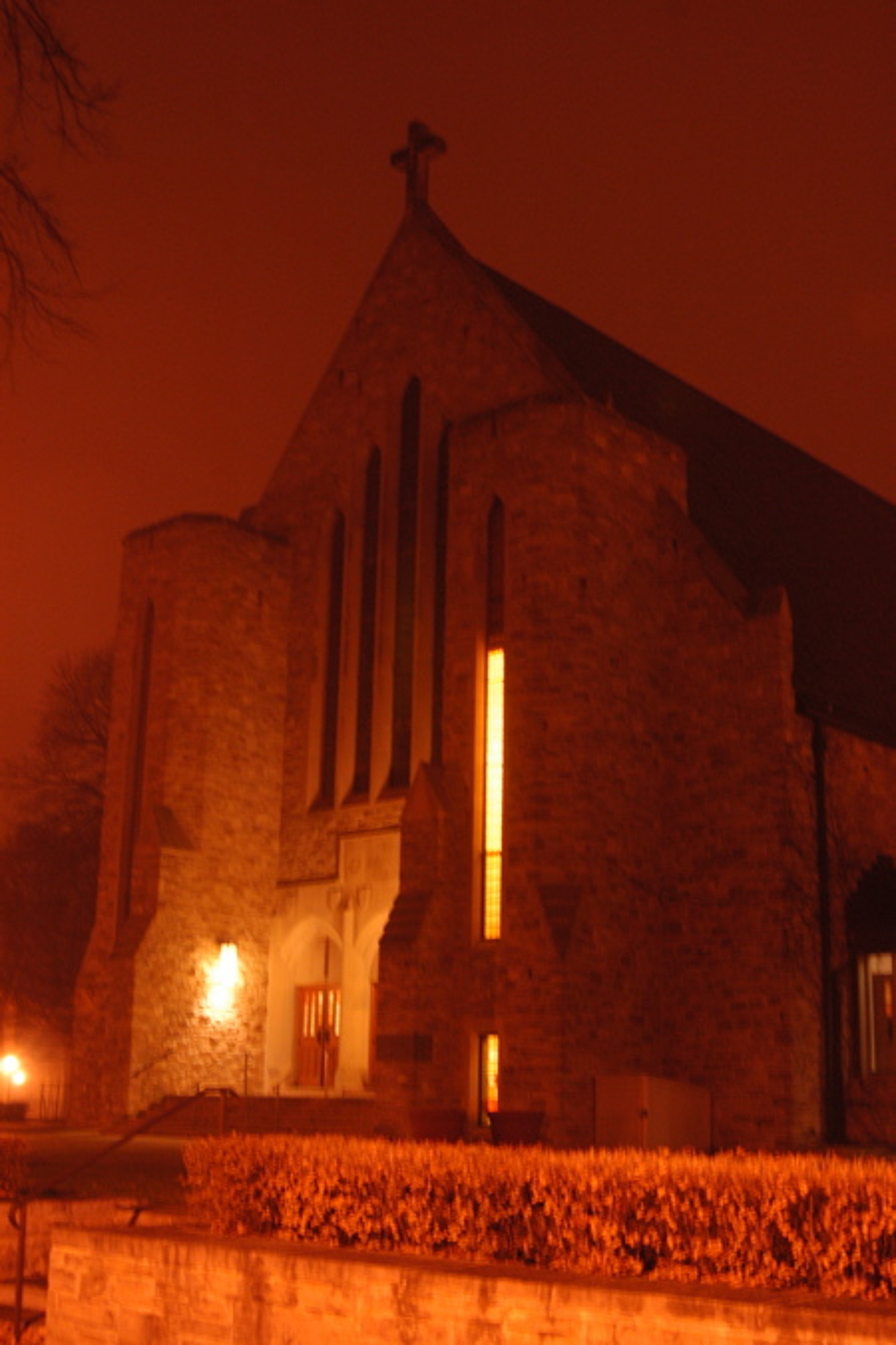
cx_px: 448
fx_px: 1569
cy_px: 672
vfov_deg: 46.4
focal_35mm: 42
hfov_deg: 31.9
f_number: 2.8
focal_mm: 28
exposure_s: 1/4
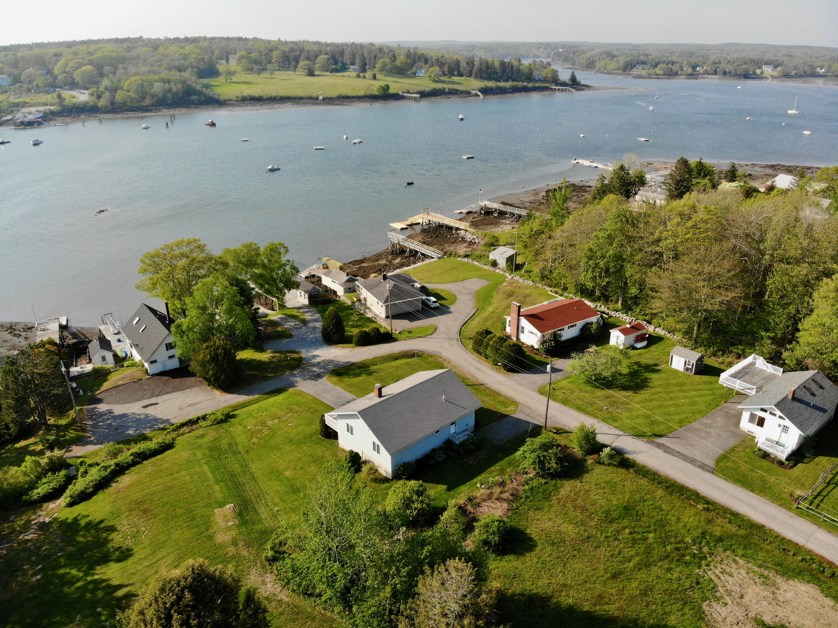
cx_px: 419
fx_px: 581
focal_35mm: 24
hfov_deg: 71.6
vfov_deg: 56.8
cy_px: 314
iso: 100
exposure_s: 1/201
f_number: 2.8
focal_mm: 4.5
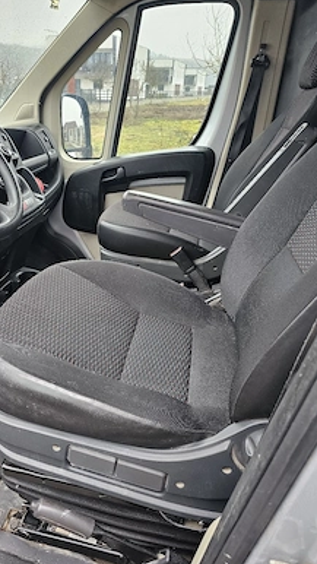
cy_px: 286
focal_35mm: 26
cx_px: 108
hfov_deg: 43.8
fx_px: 389
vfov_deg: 71.9
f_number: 1.7
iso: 160
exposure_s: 1/101
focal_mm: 6.3
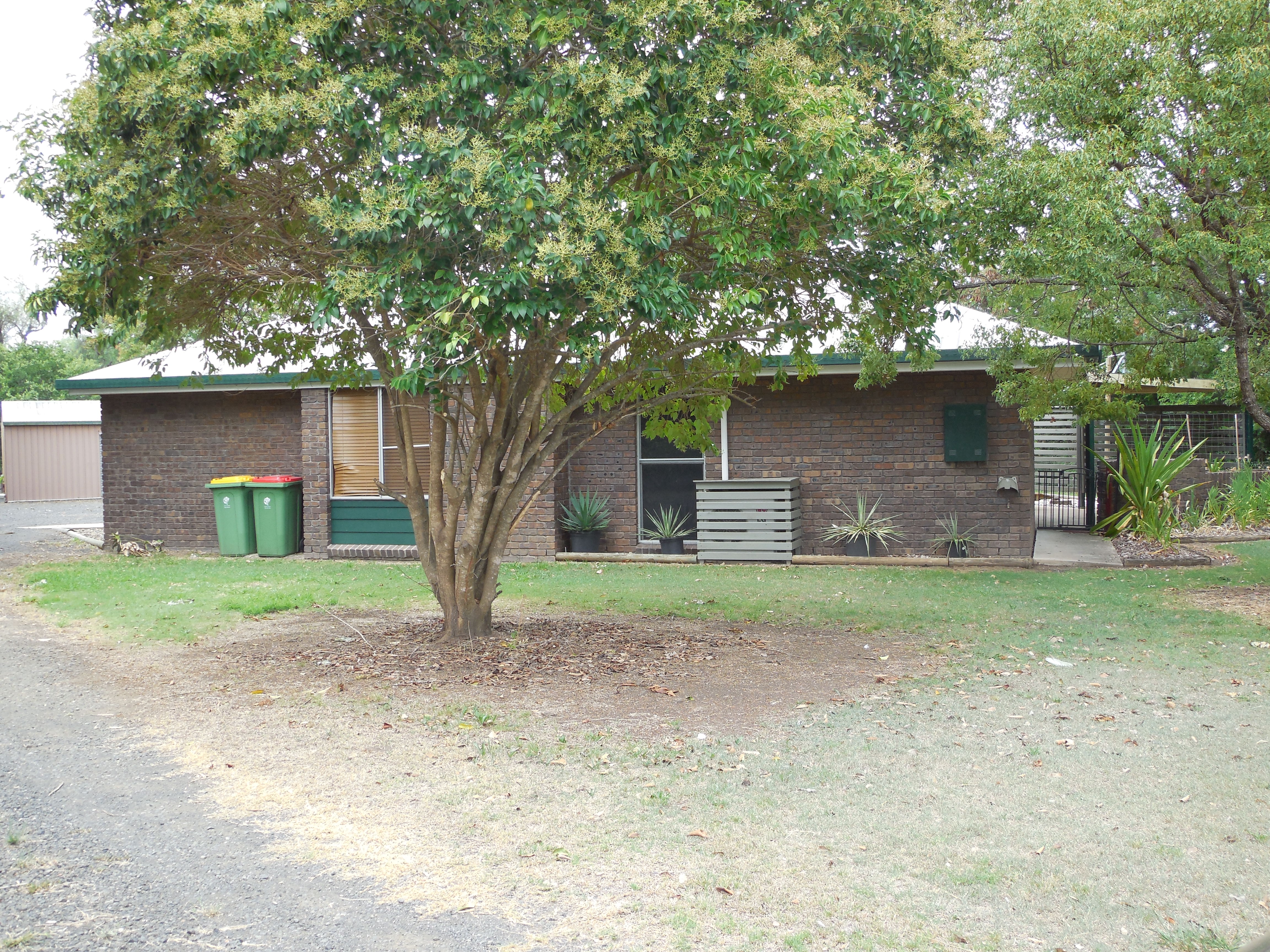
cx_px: 635
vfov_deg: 36.0
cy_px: 476
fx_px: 1468
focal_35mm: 40
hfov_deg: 46.8
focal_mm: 7.1
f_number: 3.6
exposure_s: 1/160
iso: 125
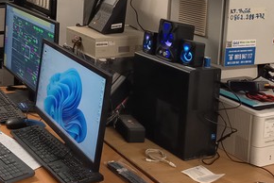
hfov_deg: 32.9
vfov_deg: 23.1
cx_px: -8
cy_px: -22
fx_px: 419
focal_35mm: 55
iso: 404
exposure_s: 1/25
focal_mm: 5.27
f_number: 1.7
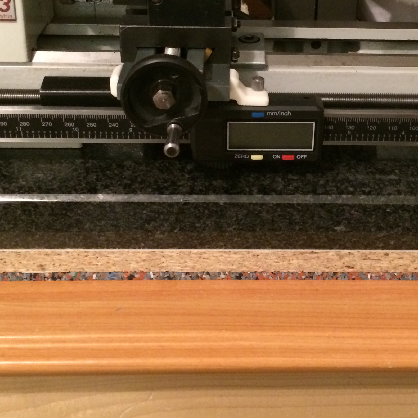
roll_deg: -1.1
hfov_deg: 32.1
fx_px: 724
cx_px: 253
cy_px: 98
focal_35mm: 53
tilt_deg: -27.0
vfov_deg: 31.6
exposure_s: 1/17
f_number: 2.2
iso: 400
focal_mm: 4.15
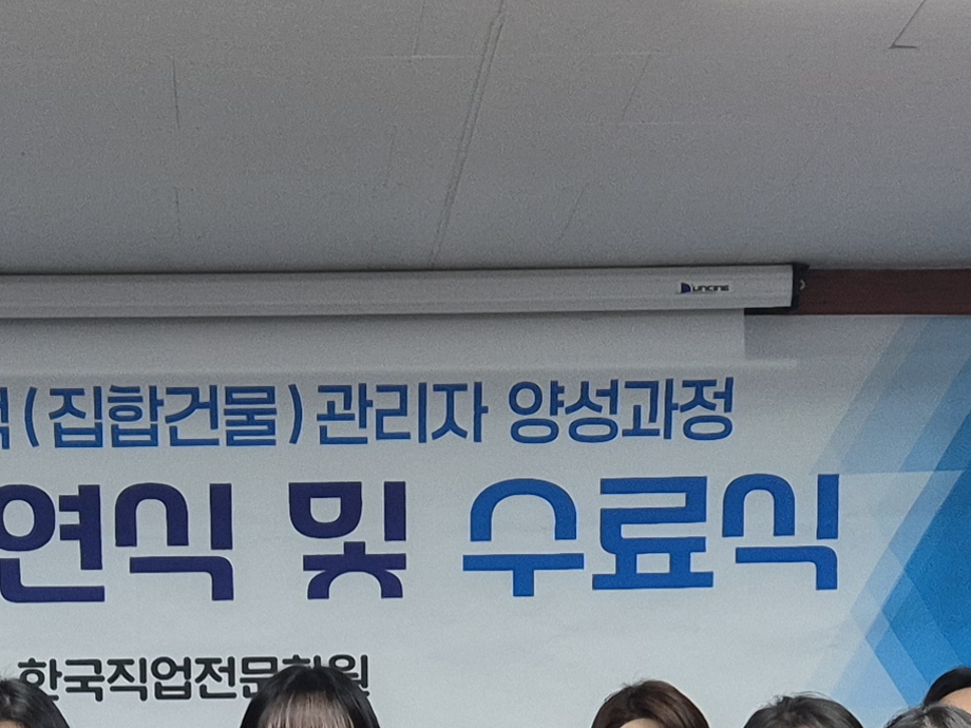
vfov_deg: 13.5
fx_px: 2805
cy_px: 1248
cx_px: 310
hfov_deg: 19.6
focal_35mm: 100
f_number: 1.8
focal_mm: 5.4
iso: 100
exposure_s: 1/120
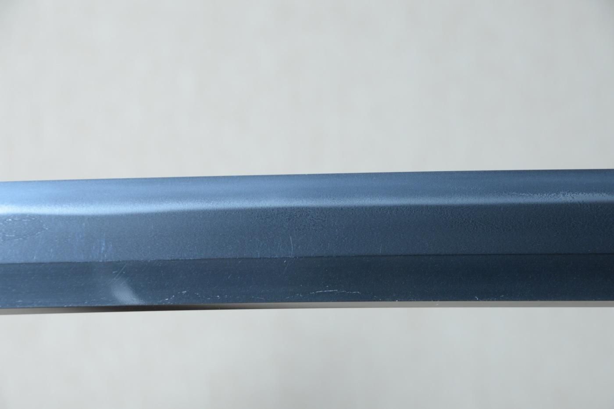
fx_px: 3451
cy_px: 204
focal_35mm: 202
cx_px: 307
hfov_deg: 10.2
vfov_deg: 6.8
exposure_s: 1/2
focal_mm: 135
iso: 400
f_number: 11
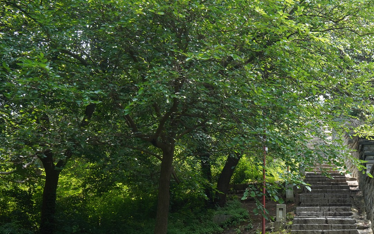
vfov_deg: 19.1
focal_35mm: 67
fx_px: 683
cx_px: 343
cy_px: 210
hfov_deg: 29.3
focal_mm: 35
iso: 400
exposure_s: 1/100
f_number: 9
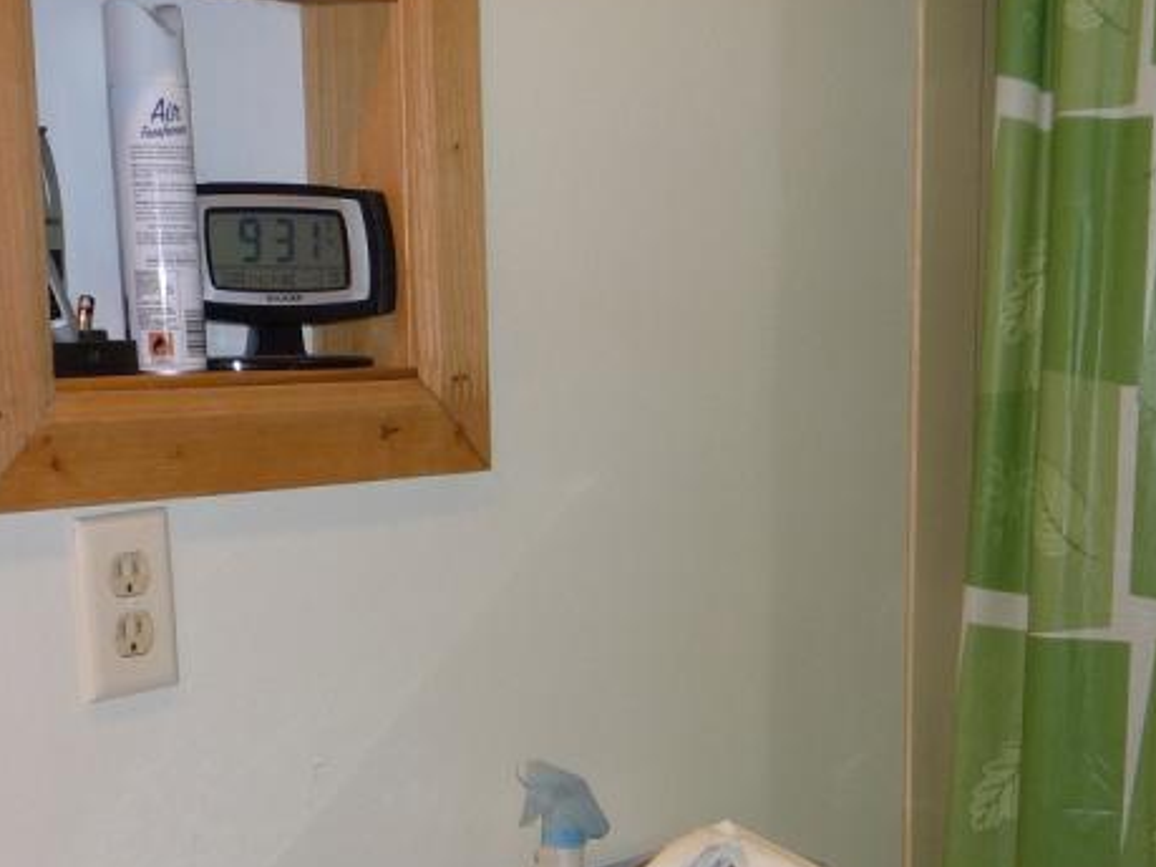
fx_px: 2237
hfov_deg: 28.1
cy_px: 814
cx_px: 982
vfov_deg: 21.3
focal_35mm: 67
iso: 100
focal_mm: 5.2
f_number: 3.3
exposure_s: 1/30
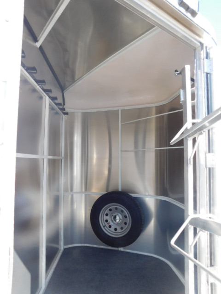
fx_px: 196
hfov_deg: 58.9
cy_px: 147
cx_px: 110
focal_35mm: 23
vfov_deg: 73.9
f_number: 3
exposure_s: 1/320
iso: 125
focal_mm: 4
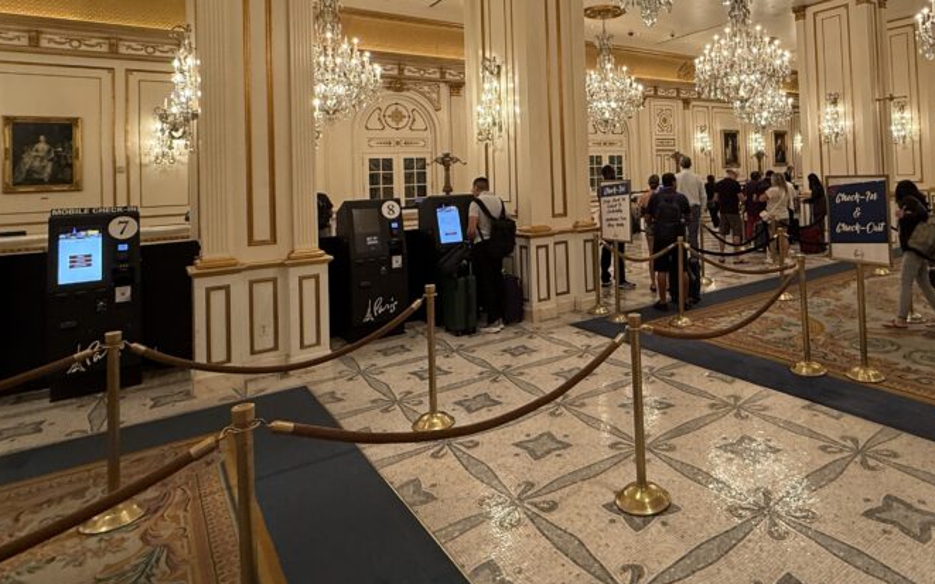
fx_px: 586
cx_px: 593
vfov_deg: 51.1
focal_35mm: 23
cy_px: 157
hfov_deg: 75.6
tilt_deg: +2.2
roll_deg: +1.8
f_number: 2.2
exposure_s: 1/60
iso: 200
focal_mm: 2.22
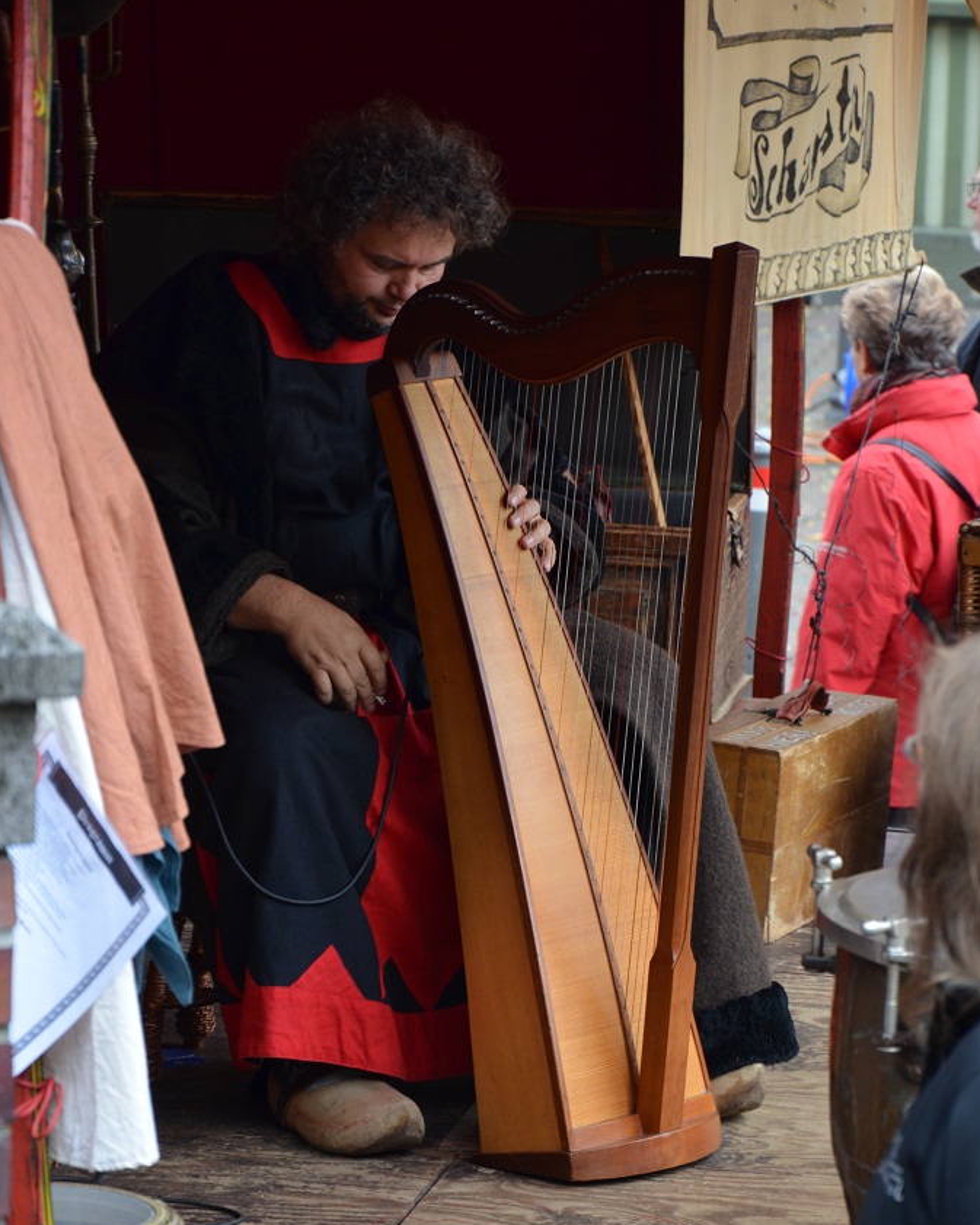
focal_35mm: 180
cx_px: 489
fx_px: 6509
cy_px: 602
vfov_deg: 10.7
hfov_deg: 8.6
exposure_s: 1/100
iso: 400
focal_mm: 105
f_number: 5.6
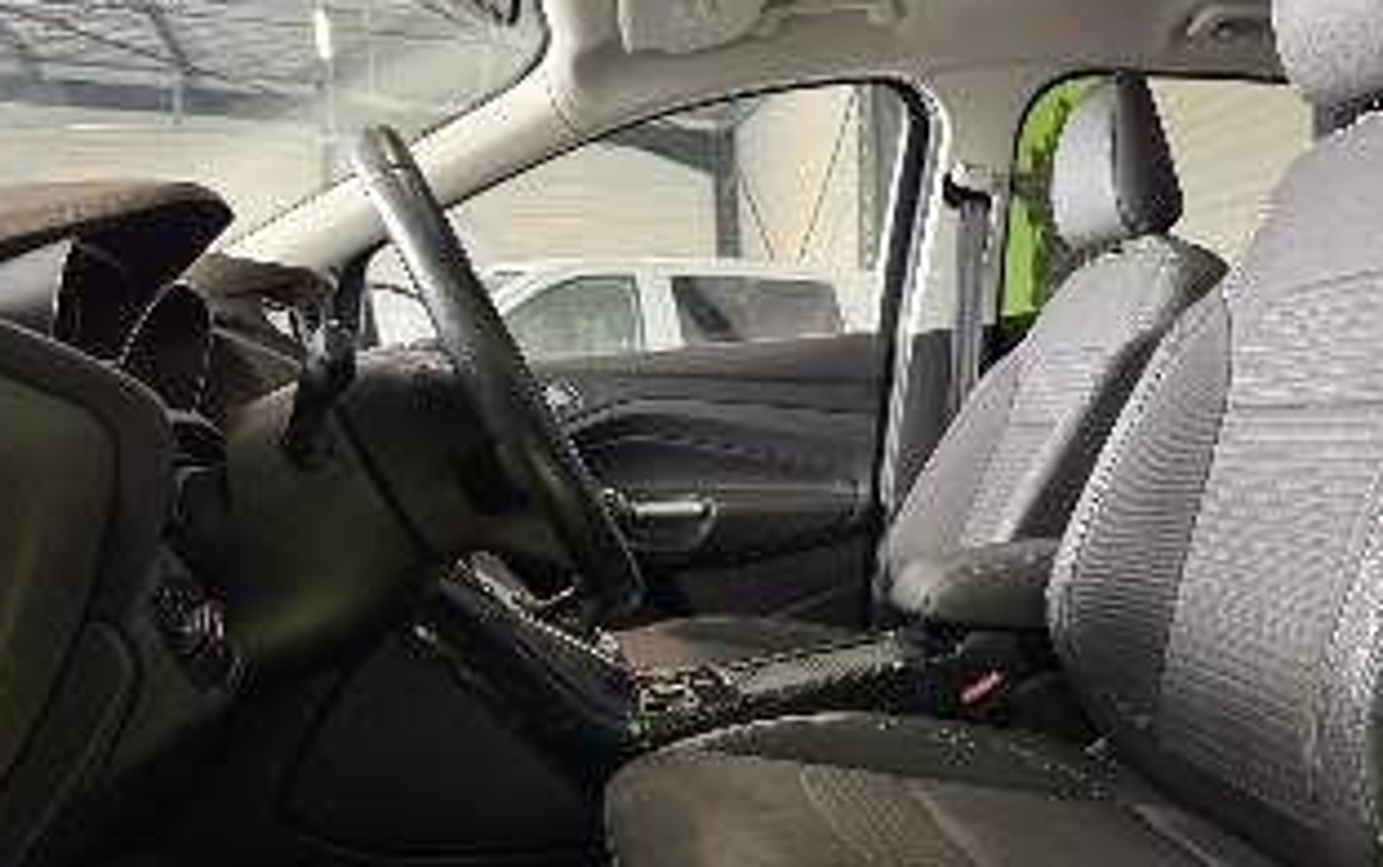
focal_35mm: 34
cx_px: 867
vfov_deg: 37.3
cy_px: 498
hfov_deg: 56.0
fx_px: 1283
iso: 250
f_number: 1.78
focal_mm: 6.76
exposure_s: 1/50
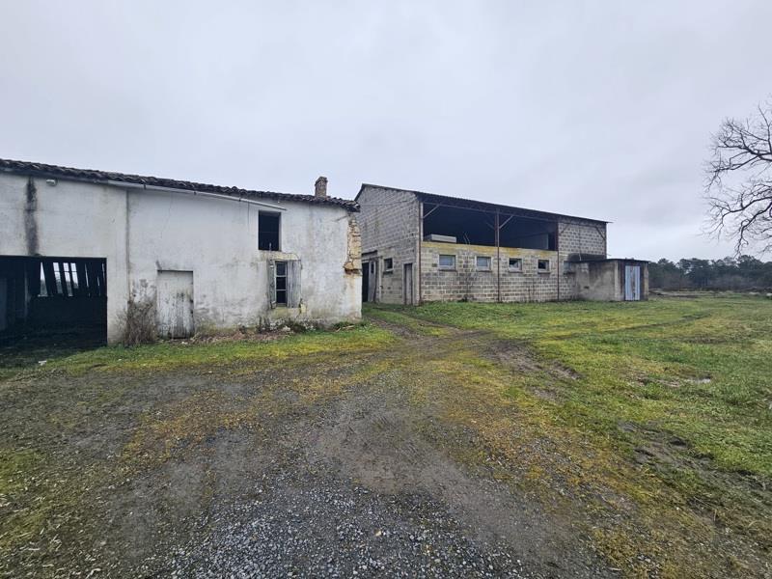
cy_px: 290
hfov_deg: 106.2
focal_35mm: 13
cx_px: 386
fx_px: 290
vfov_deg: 89.9
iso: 50
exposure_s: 1/329
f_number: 2.2
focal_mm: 2.2
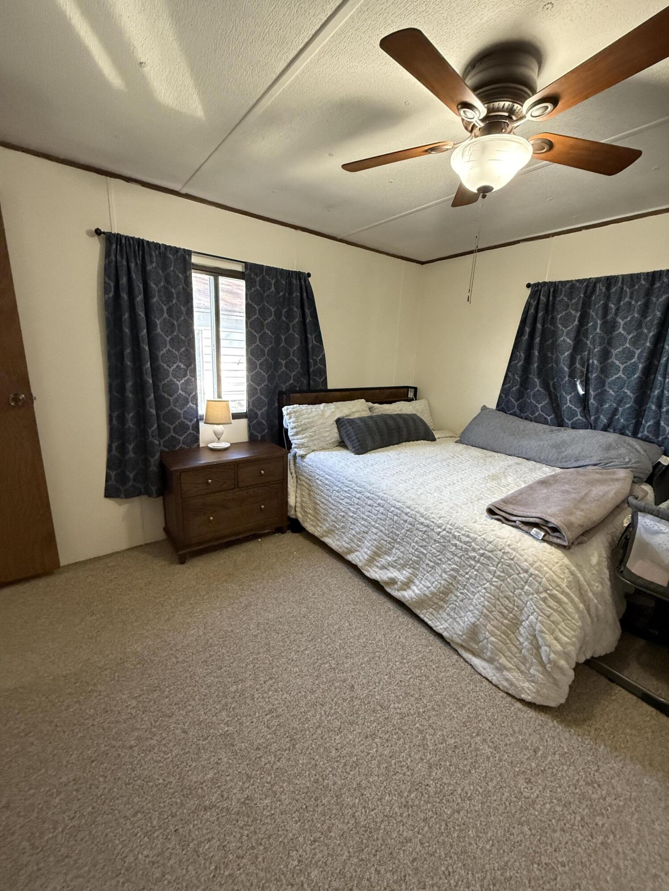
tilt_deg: -14.3
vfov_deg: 102.1
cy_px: 446
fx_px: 361
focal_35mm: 14
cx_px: 334
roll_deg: -1.8
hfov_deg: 85.7
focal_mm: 2.22
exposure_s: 1/120
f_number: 2.2
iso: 800
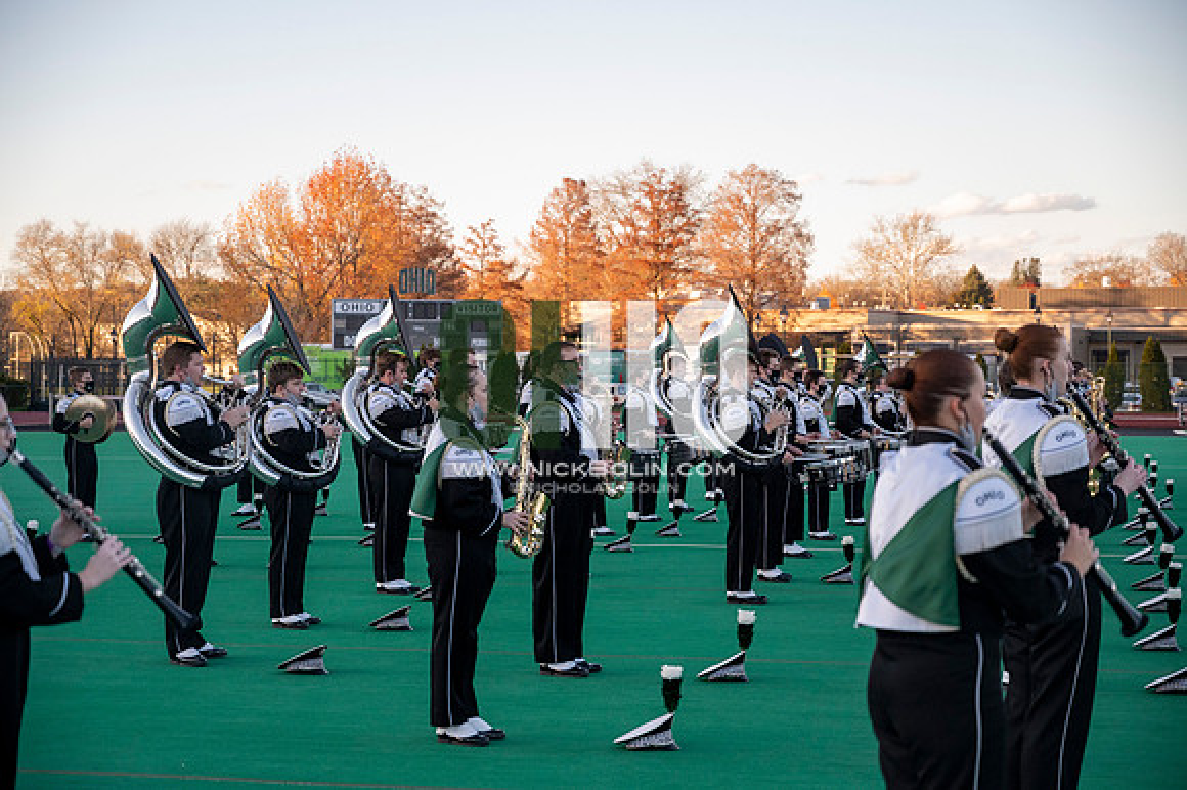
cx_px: 594
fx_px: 2307
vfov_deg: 19.4
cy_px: 395
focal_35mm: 70
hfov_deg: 28.9
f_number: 4
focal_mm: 70
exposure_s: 1/3200
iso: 2000
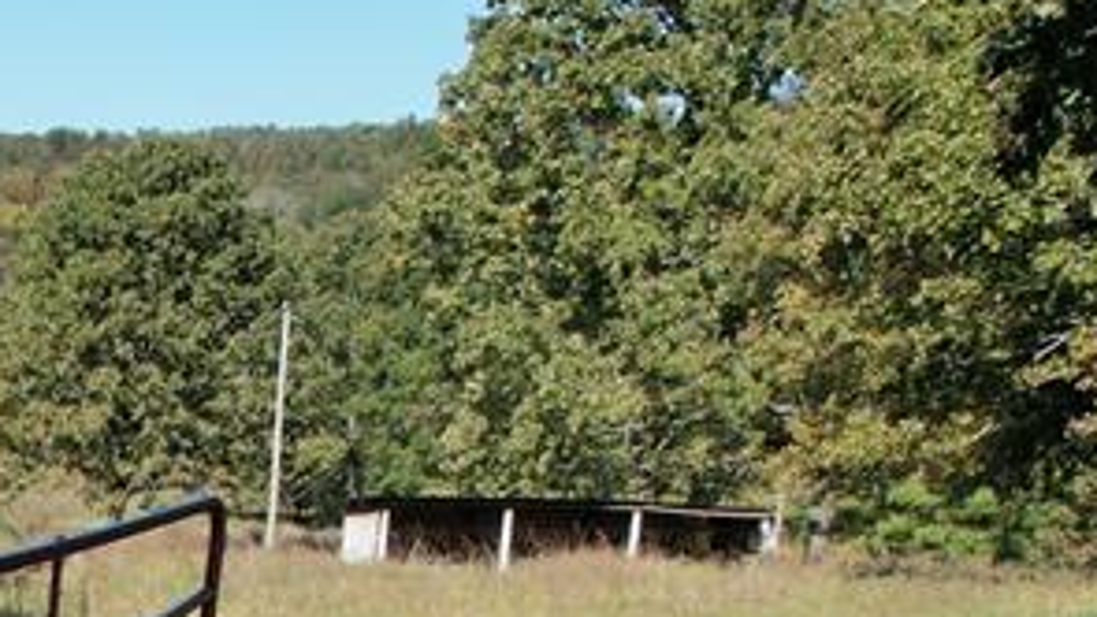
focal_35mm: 80
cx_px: -606
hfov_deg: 21.6
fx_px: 2327
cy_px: 1119
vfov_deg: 13.5
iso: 100
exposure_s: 1/1500
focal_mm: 8.38
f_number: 2.8
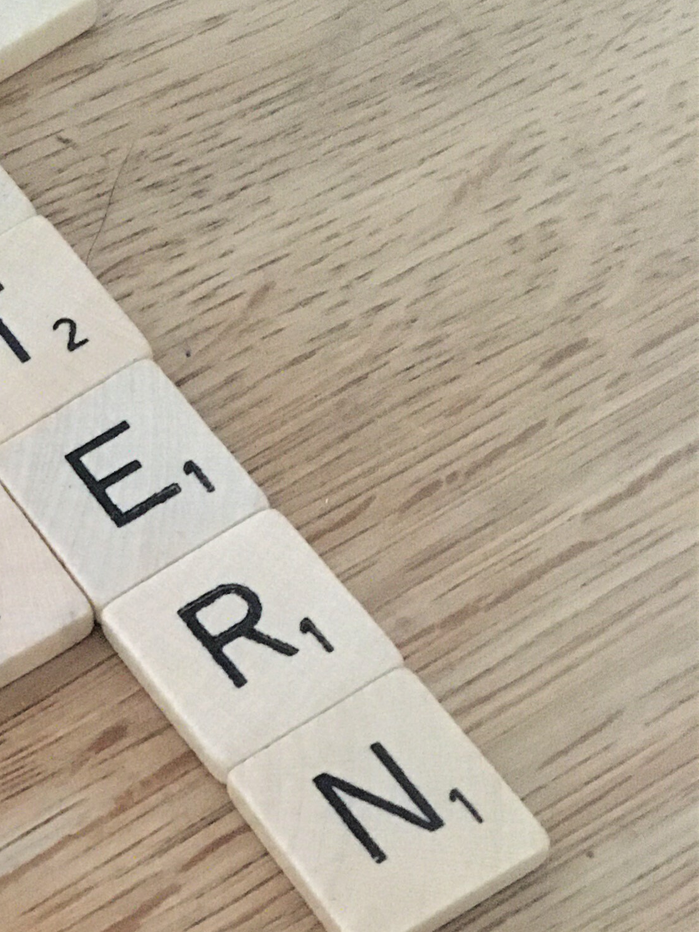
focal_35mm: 79
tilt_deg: -62.8
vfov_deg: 23.8
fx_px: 2127
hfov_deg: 17.3
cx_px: -251
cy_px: 904
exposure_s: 1/17
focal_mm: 4.15
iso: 320
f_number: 2.2
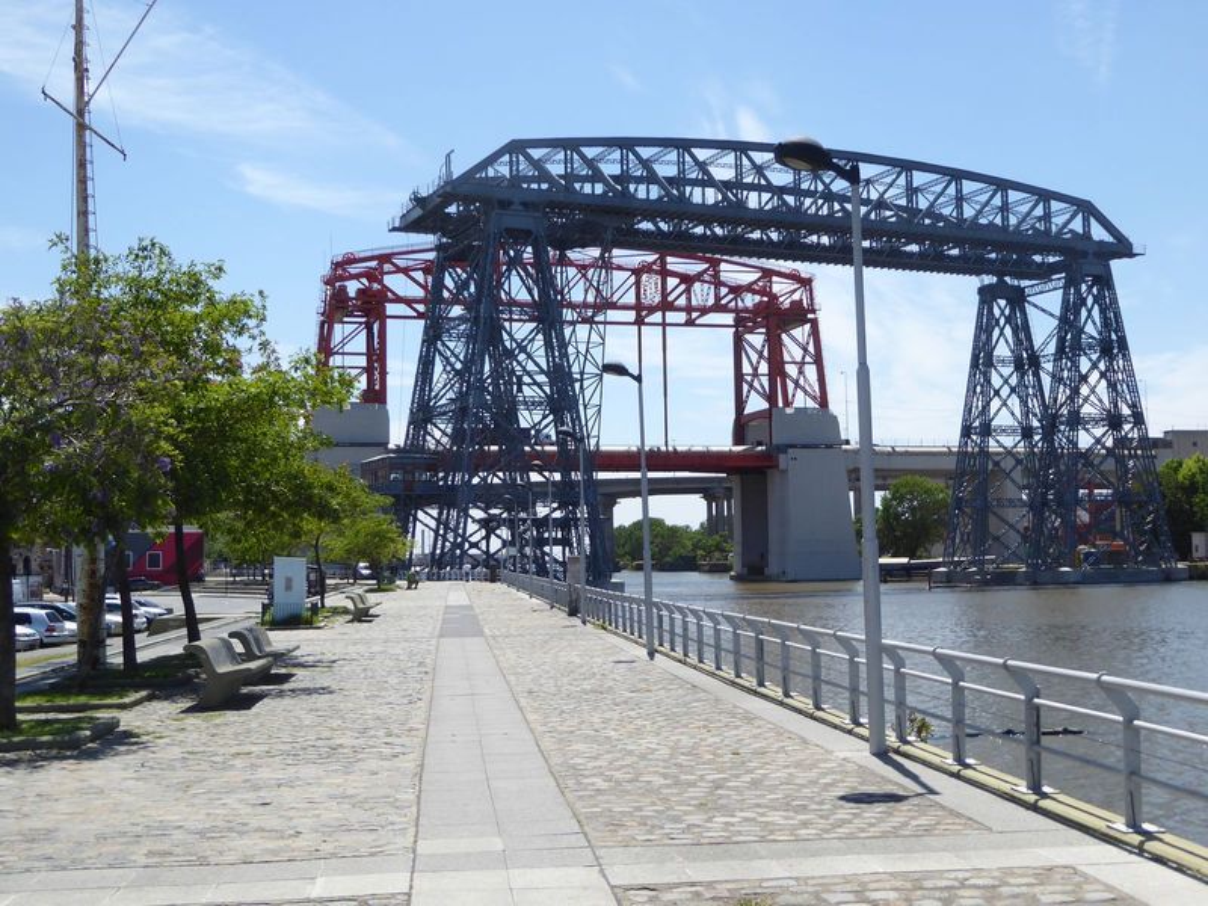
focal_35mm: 46
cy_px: 453
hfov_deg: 41.2
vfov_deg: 31.5
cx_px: 604
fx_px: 1605
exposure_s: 1/640
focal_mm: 7.8
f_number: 3.9
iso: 80
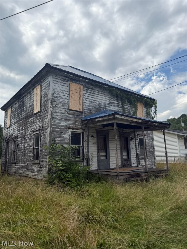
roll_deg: +1.8
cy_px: 124
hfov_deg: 56.8
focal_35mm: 24
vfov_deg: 71.6
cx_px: 94
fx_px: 173
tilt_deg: +12.8
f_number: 1.78
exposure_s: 1/6173
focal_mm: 6.76
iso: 80
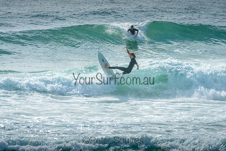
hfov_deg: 4.2
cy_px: 71
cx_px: 111
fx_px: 3079
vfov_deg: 2.8
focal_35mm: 490
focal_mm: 400
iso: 200
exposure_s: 1/1600
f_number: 10
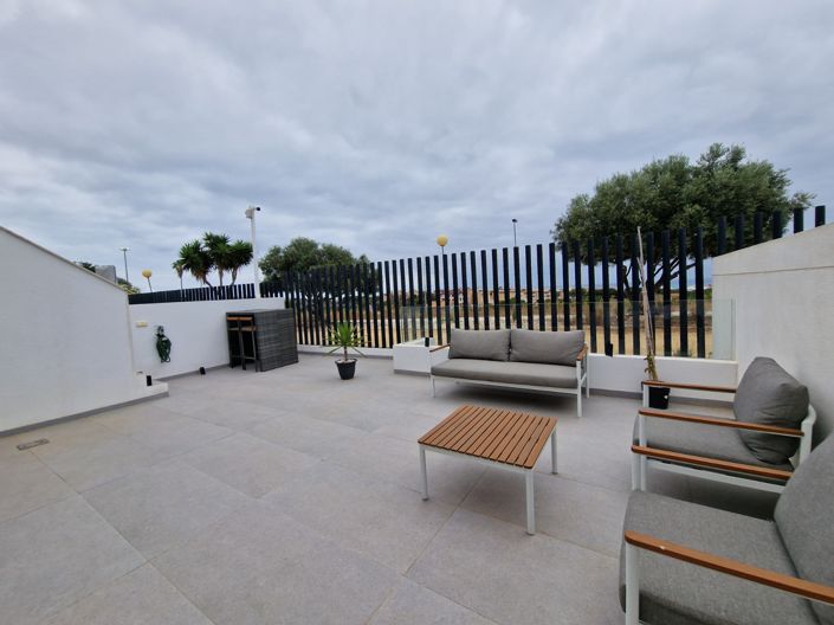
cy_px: 312
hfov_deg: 106.2
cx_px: 417
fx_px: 313
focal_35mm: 13
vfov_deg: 89.9
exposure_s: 1/3424
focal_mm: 2.2
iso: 50
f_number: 2.2
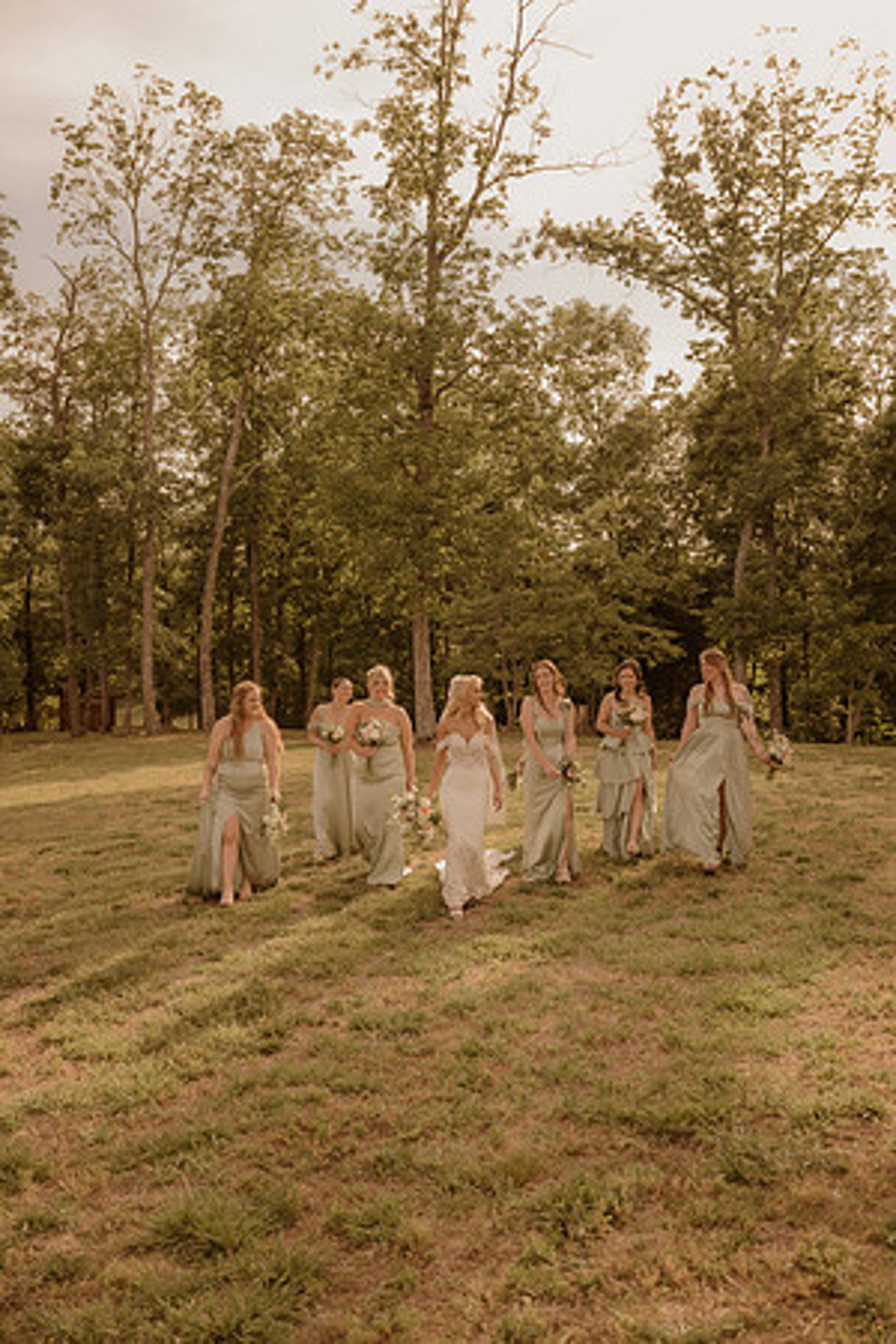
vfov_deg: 58.7
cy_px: 672
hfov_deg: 41.1
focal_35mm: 32
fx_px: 1195
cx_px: 448
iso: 500
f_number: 2.8
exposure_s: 1/3200
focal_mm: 32
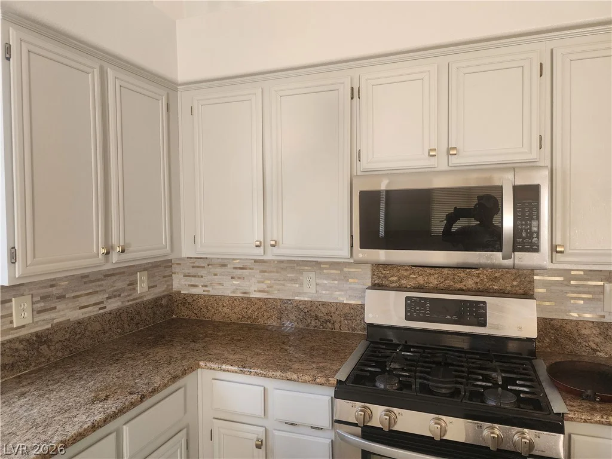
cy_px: 230
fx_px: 407
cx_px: 306
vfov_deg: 58.9
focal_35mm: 23
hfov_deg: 73.9
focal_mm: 6.4
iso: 250
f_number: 1.8
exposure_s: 1/120
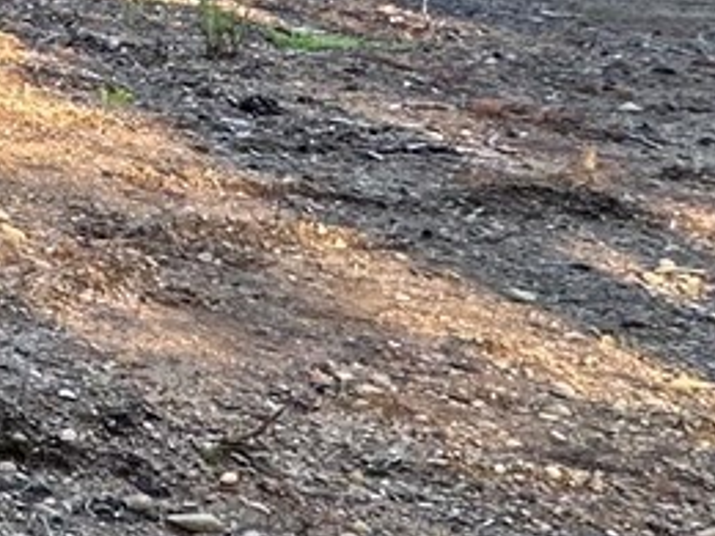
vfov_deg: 16.6
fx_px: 1776
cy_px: -80
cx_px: -866
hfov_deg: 15.7
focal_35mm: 86
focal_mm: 2.22
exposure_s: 1/99
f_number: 2.2
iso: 80
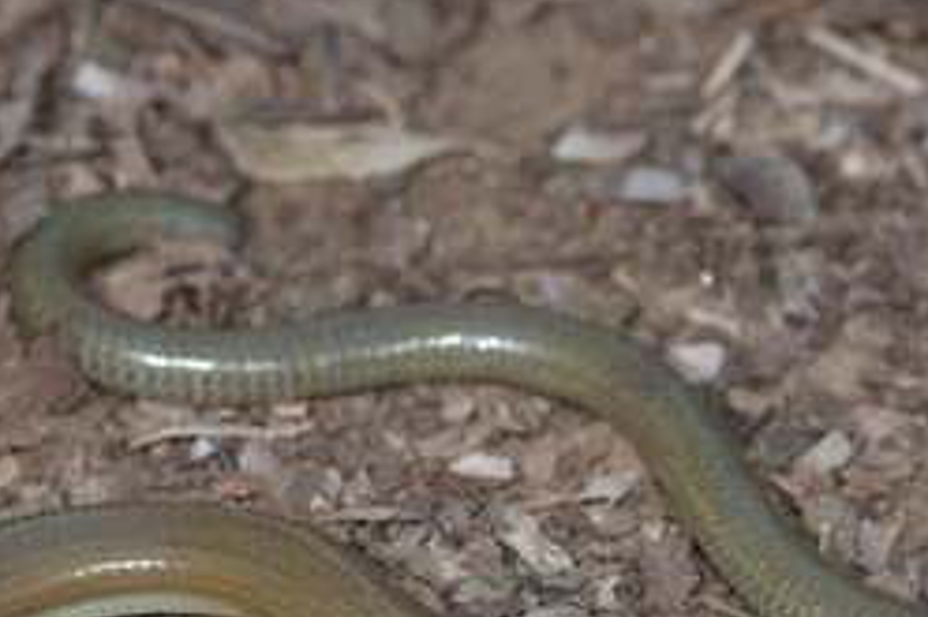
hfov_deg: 6.5
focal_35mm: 318
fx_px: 8192
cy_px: 600
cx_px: 438
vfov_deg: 4.3
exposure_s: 1/100
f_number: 9
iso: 100
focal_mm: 105
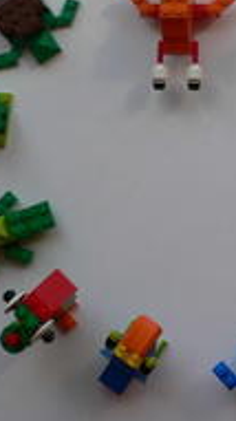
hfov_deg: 15.8
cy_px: 126
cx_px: 260
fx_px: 826
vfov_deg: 28.3
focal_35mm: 74
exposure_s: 1/125
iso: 80
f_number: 3.7
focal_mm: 6
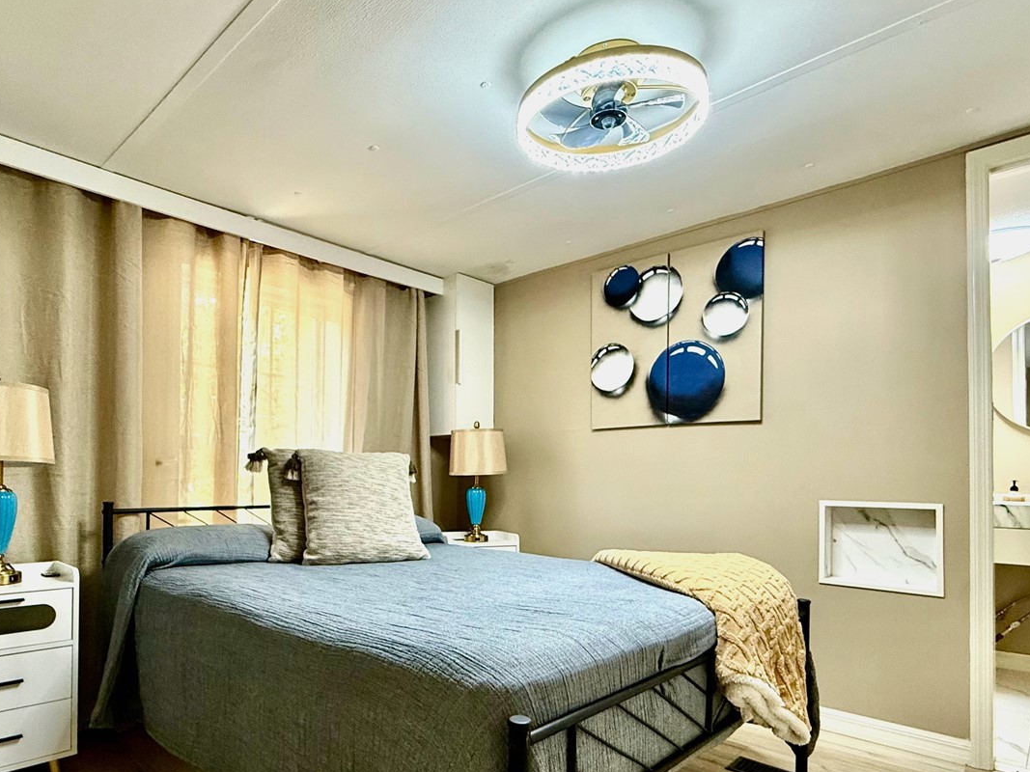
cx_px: 449
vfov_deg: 62.7
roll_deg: -1.4
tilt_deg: +1.0
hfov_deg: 78.6
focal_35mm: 21
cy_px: 476
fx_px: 625
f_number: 2.2
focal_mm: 2.22
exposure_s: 1/60
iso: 320
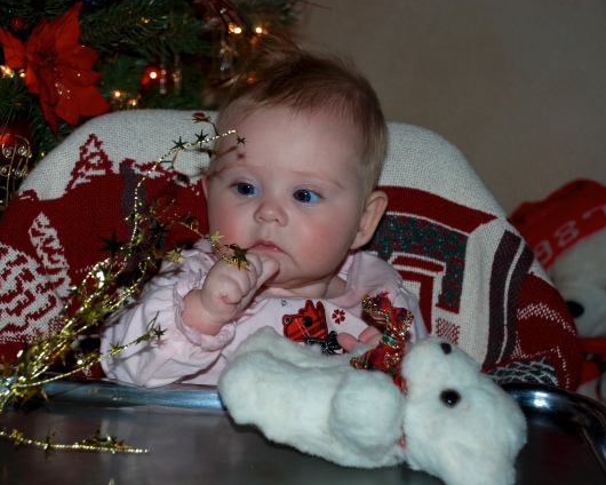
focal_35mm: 68
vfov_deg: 22.5
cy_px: 241
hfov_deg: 27.9
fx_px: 1220
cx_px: 247
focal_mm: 40
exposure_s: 1/60
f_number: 4.5
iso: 200
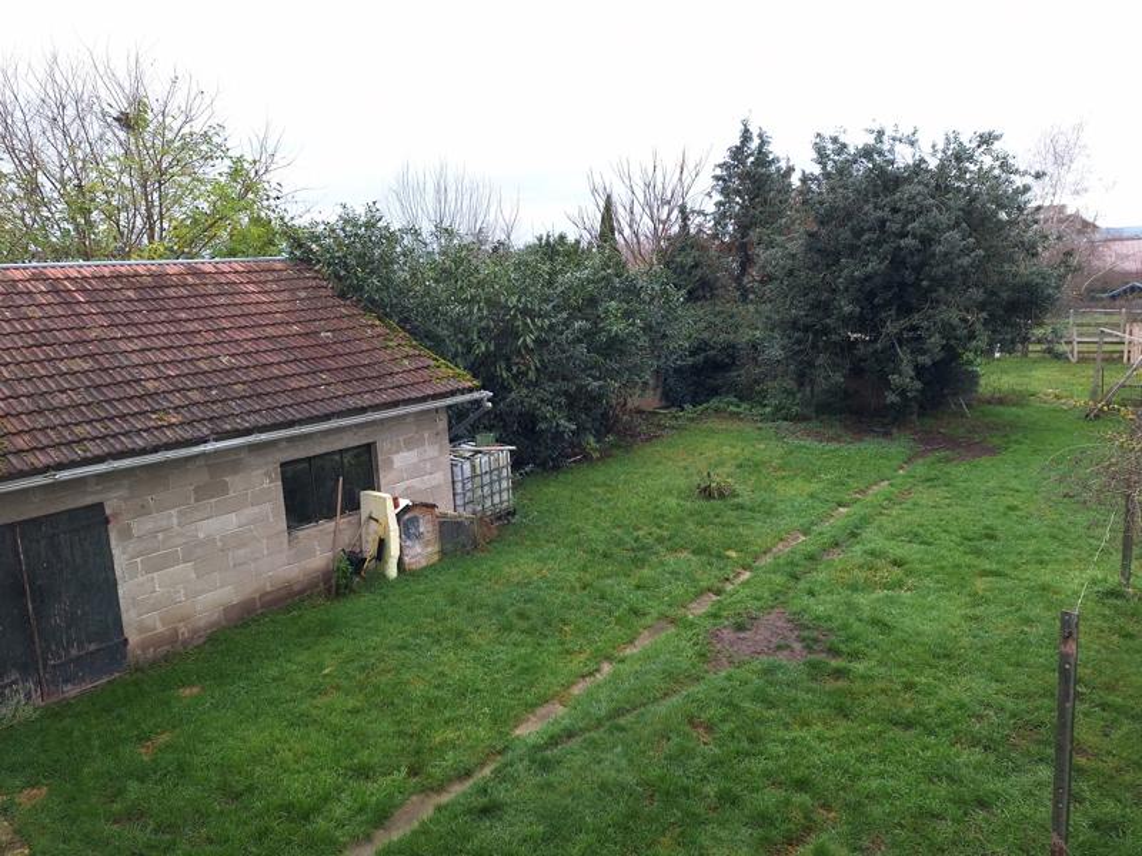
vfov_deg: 58.9
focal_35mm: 23
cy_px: 428
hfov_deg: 73.9
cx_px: 571
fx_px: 759
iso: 40
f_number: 1.8
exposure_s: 1/149
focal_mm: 5.54
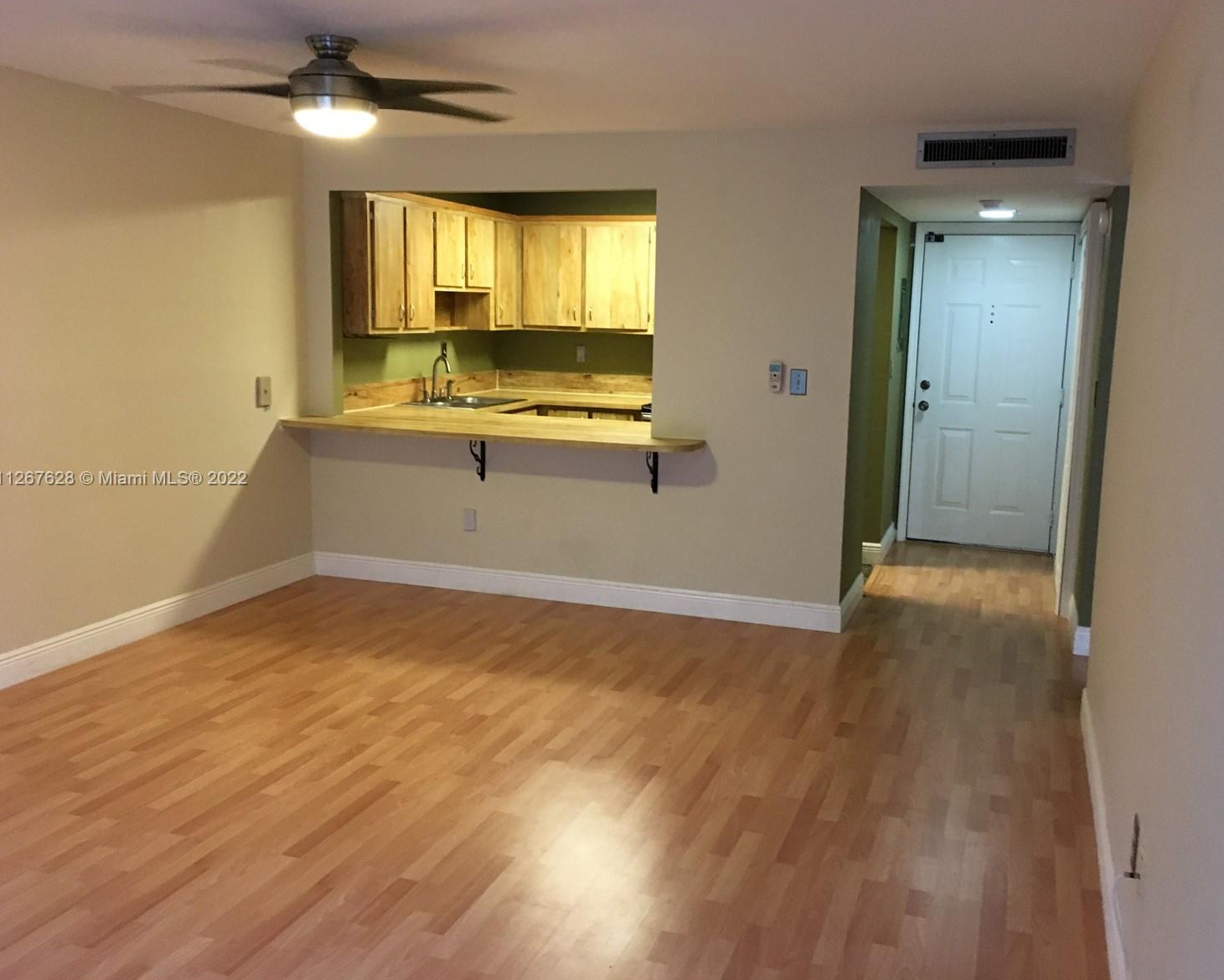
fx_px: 1123
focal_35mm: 31
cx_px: 649
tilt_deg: -7.8
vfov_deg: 47.1
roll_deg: -0.2
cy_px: 480
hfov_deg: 57.1
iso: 200
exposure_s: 1/17
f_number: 2.2
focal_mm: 4.15
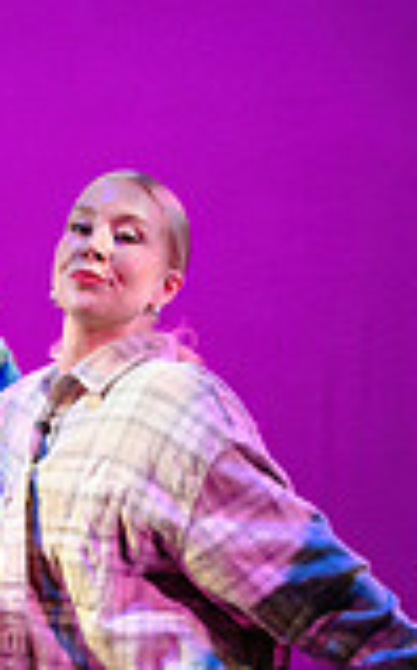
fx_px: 2042
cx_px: -27
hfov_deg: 11.5
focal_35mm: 112
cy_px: 640
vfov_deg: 18.2
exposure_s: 1/300
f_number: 2.8
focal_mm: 24
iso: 2000
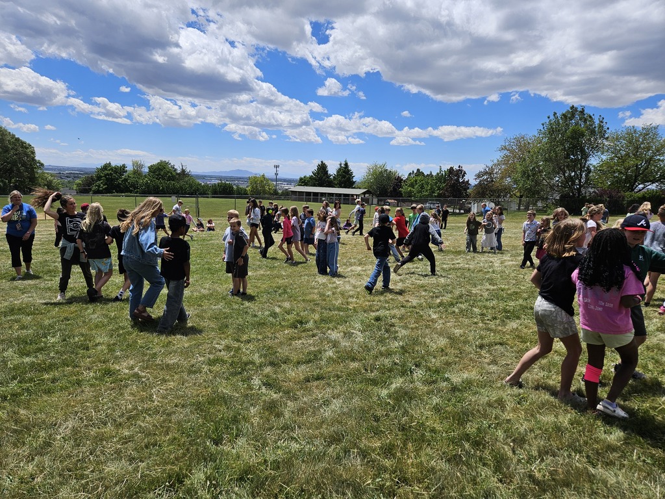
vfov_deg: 58.9
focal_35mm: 23
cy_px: 250
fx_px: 442
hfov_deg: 73.9
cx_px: 332
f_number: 1.8
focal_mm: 5.4
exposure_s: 1/3559
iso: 25
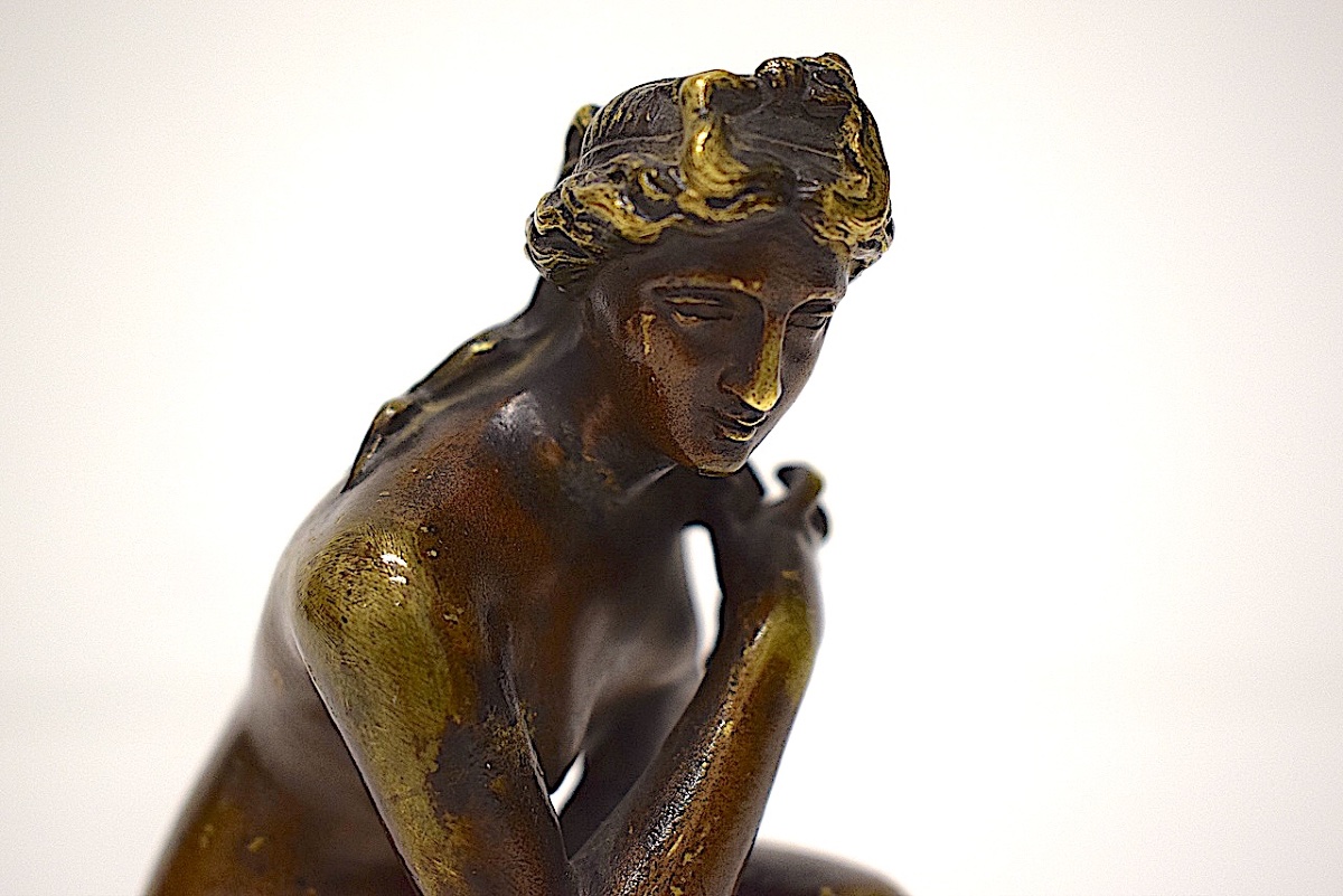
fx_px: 2239
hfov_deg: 33.4
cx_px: 672
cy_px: 448
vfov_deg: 22.6
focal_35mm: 60
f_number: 4.8
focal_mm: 40
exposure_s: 1/125
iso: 1000
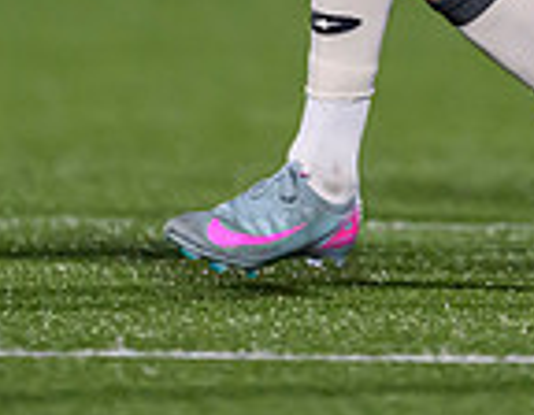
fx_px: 41979
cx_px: 727
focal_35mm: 2685
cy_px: -428
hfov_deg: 0.7
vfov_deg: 0.6
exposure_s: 1/1250
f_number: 4
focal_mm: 560
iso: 5000
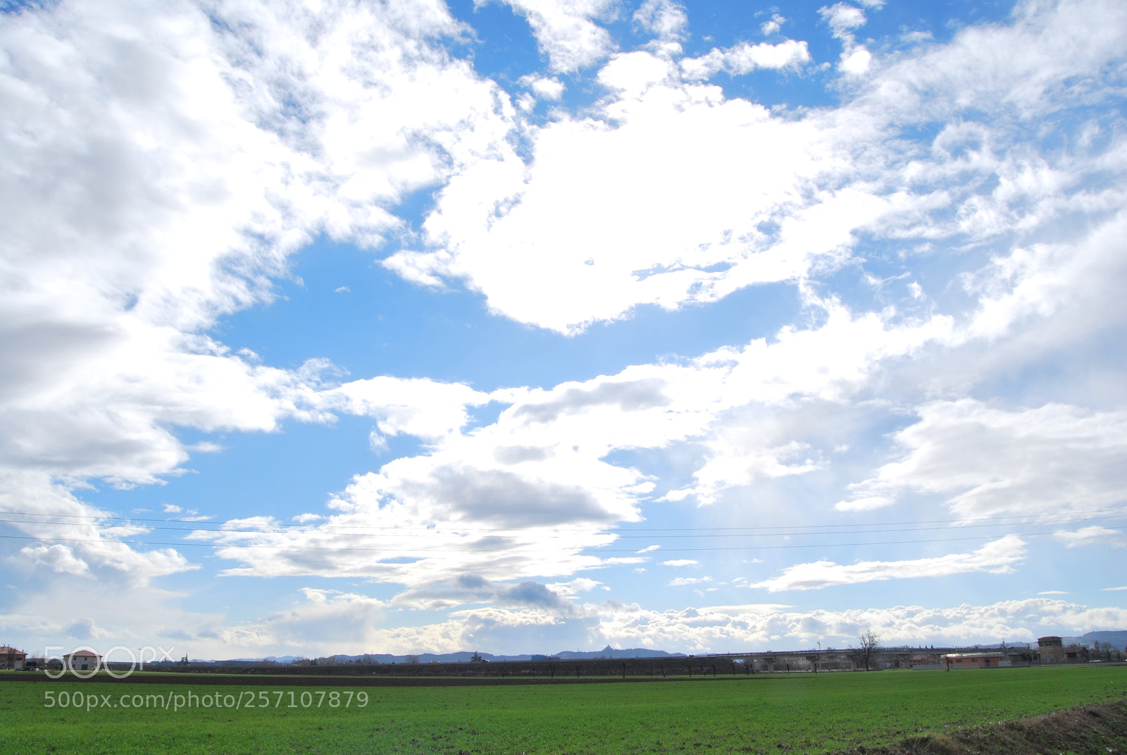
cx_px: 564
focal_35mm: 27
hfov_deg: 67.3
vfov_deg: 48.0
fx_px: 846
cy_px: 378
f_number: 22
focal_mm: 18
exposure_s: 1/60
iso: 100
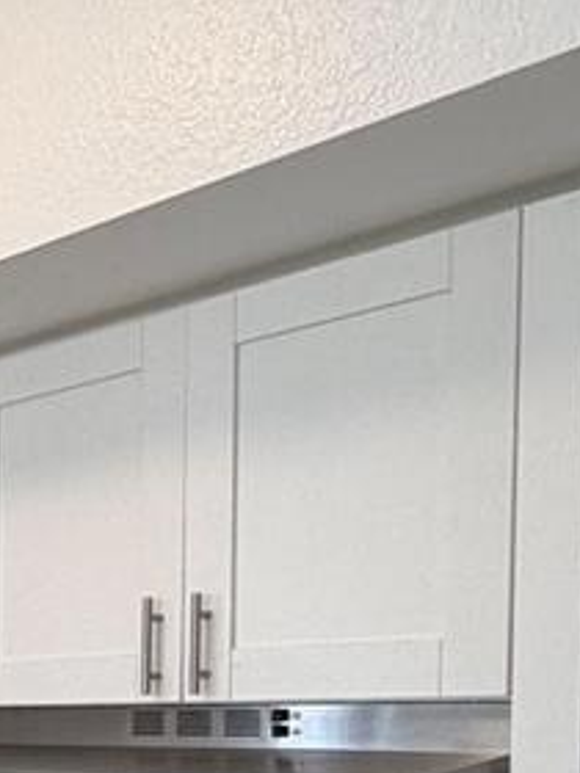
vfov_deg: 29.6
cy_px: 809
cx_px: -376
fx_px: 1340
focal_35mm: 60
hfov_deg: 19.8
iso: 100
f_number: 2.2
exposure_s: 1/120
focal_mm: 2.22
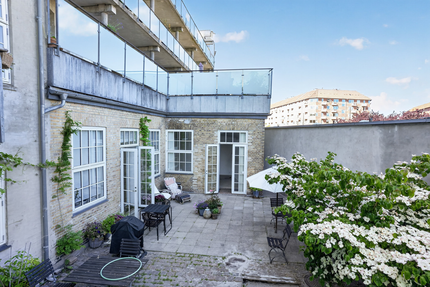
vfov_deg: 64.5
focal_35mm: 19
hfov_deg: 86.9
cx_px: 215
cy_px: 144
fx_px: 227
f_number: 8
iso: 400
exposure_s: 1/50
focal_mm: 19
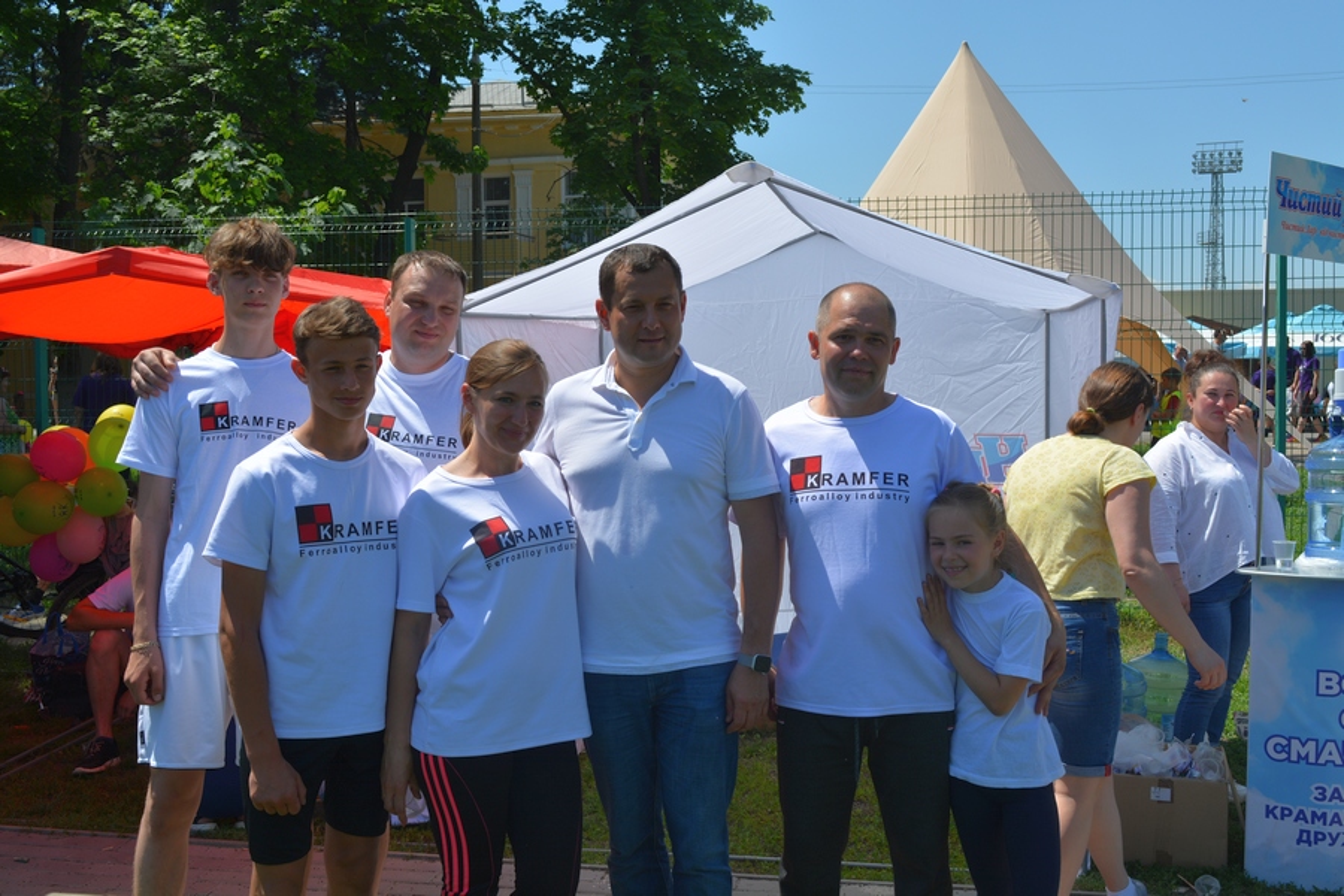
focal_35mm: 38
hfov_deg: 51.3
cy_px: 448
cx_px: 672
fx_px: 1400
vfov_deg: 35.5
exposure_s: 1/320
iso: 100
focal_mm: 25
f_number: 9
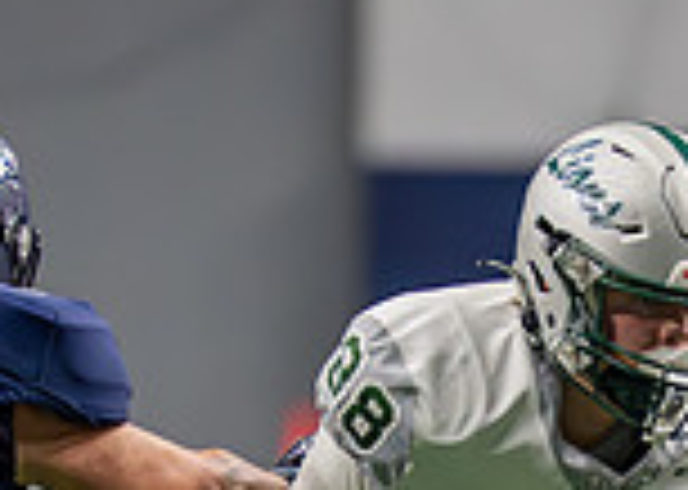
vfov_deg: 1.3
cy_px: 668
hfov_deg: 1.8
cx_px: 668
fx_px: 21553
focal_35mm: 1104
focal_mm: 200
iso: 4000
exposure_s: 1/1600
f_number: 2.8
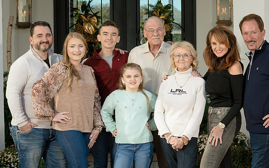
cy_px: 79
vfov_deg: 9.7
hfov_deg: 15.5
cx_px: 112
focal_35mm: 135
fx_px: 990
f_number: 7.1
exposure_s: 1/250
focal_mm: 70
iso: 100
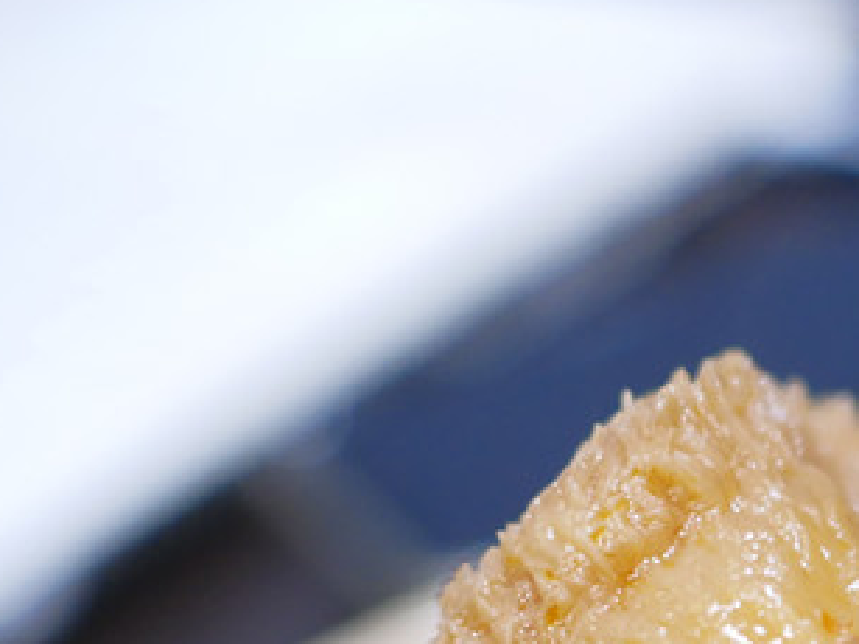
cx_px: 949
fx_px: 2183
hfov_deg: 21.1
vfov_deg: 16.1
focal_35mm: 88
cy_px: 791
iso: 640
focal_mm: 15
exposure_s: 1/60
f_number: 1.7
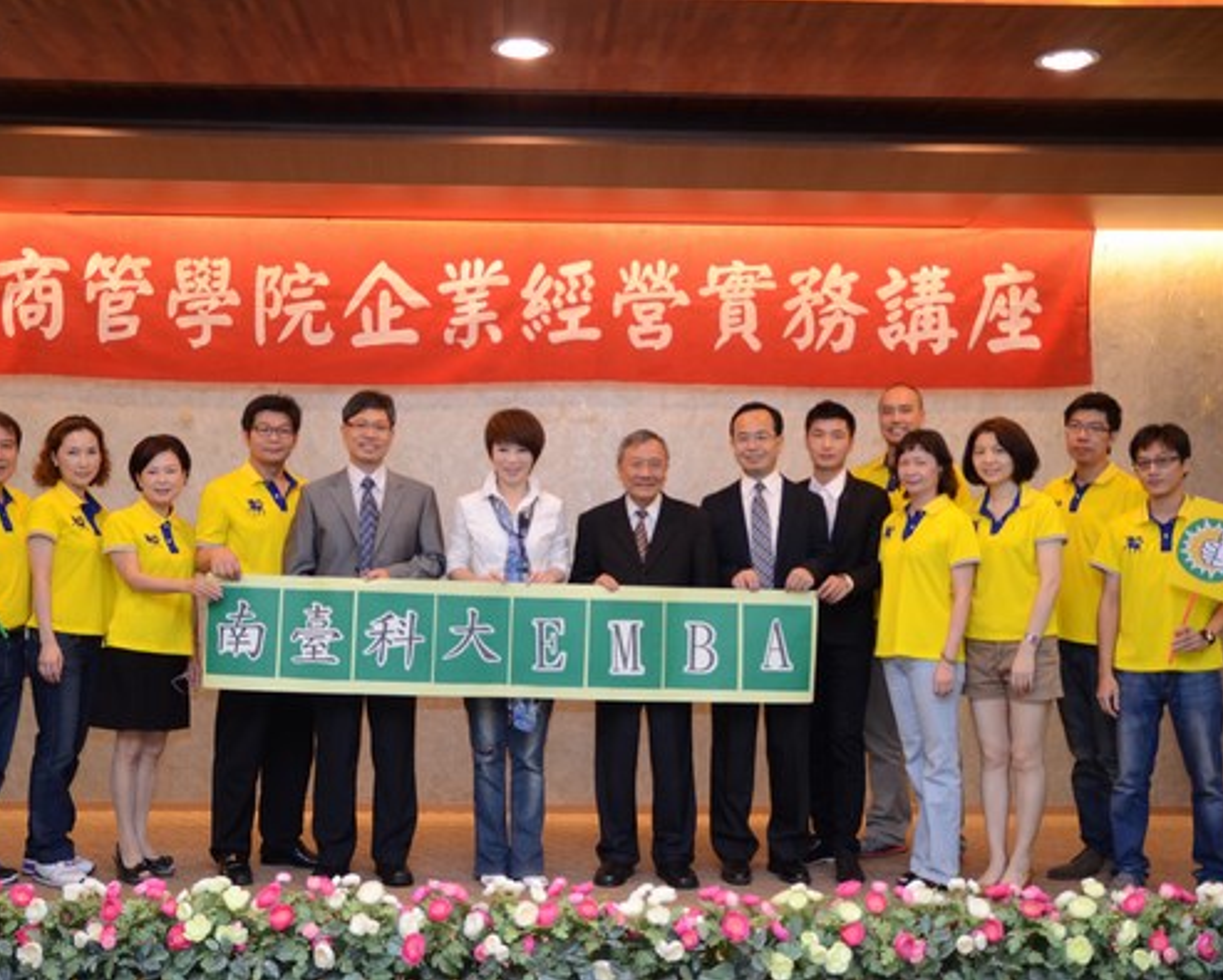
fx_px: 1485
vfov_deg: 36.5
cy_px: 490
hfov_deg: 44.7
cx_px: 578
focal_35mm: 41
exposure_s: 1/60
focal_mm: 24
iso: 800
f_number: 3.5
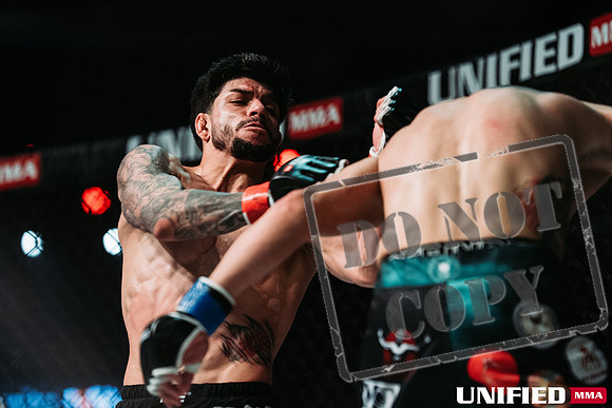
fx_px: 2465
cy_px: 204
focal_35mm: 145
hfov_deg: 14.2
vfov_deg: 9.5
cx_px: 306
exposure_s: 1/1000
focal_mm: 145
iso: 2500
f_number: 2.8
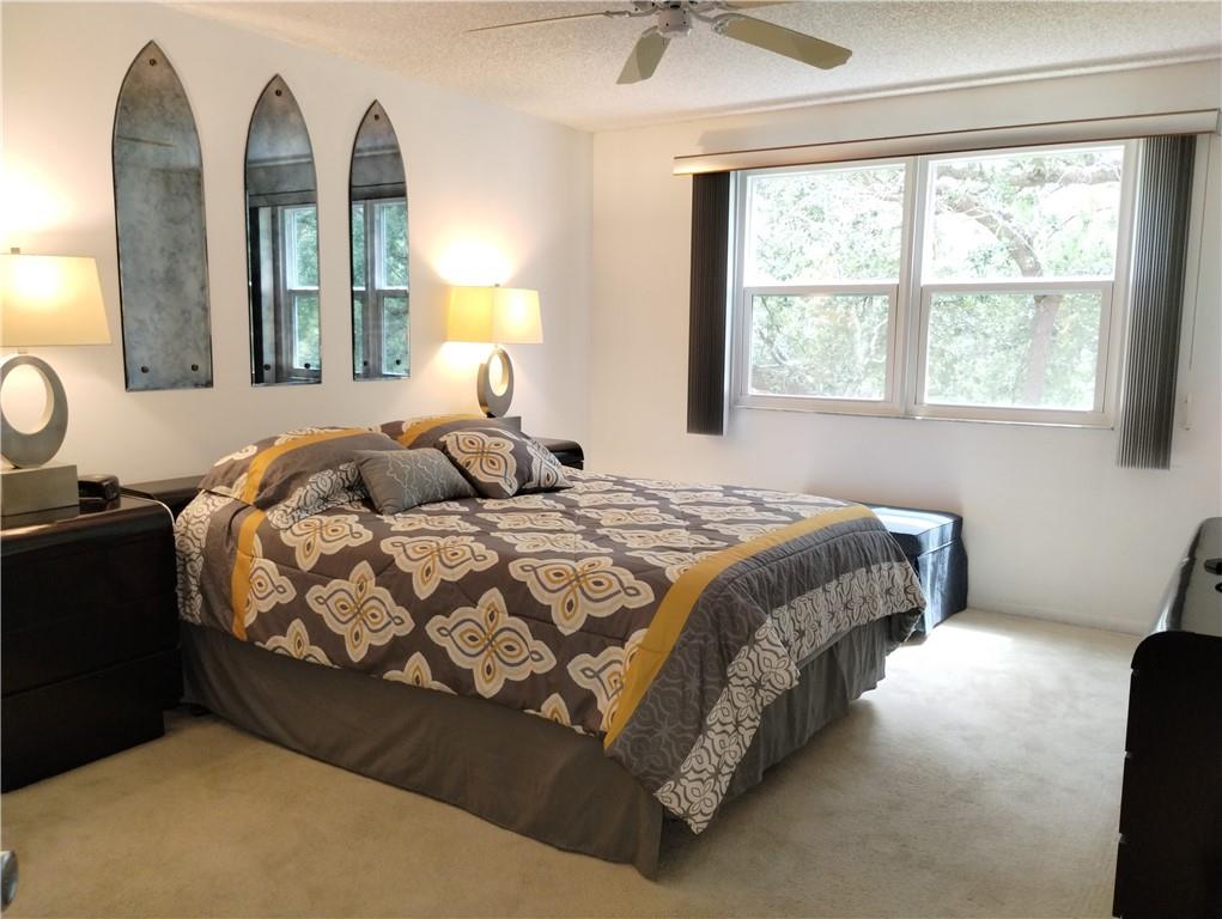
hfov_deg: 63.4
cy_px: 460
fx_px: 989
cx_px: 611
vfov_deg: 49.8
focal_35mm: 28
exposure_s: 1/30
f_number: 1.8
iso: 425
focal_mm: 4.27
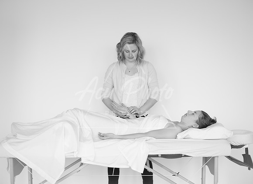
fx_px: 420
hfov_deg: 33.5
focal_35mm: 58
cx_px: 122
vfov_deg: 24.7
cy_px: 83
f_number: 2
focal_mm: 50
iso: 200
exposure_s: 1/400
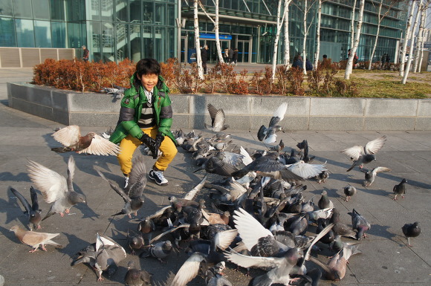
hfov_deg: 62.0
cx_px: 216
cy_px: 143
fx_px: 359
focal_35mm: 30
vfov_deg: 43.5
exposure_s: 1/2000
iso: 400
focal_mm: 20
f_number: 4
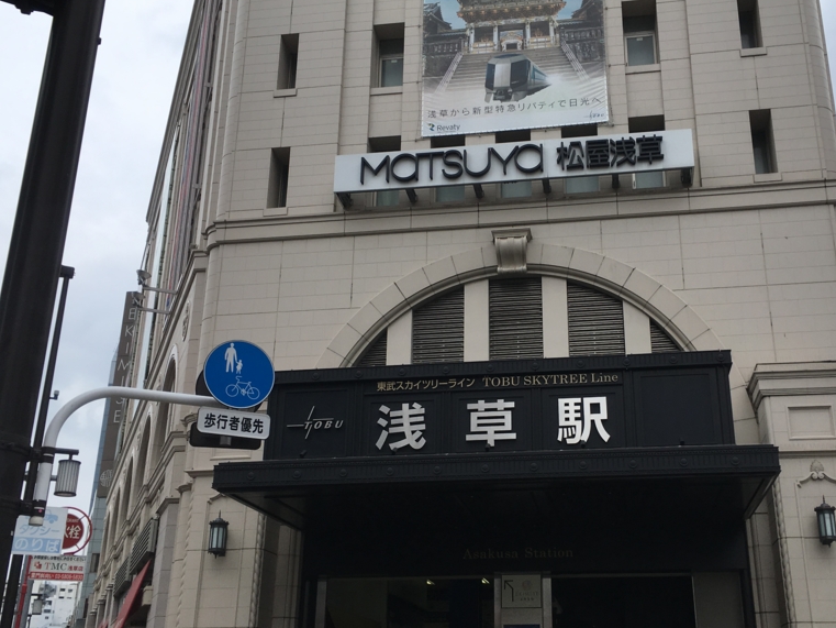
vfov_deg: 36.8
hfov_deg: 47.6
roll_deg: -0.3
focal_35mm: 39
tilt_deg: +21.2
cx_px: 492
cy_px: 335
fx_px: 942
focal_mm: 4.15
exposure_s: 1/1709
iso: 25
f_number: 2.2
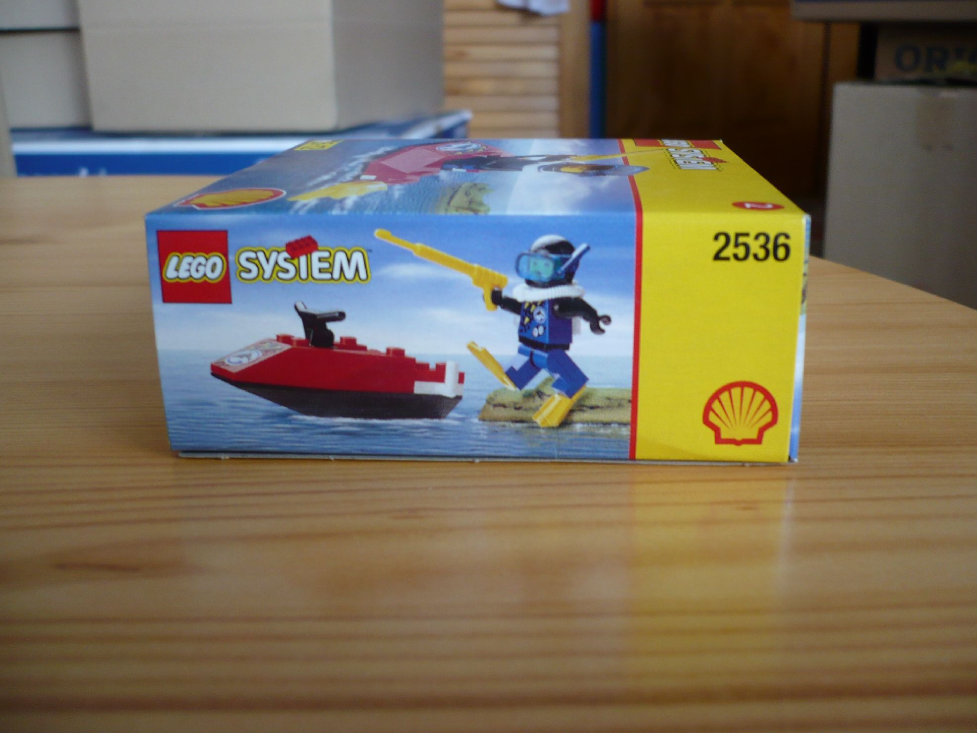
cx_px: 488
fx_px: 988
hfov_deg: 52.6
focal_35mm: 35
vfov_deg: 40.7
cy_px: 366
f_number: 2.8
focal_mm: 5.8
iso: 125
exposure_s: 1/30
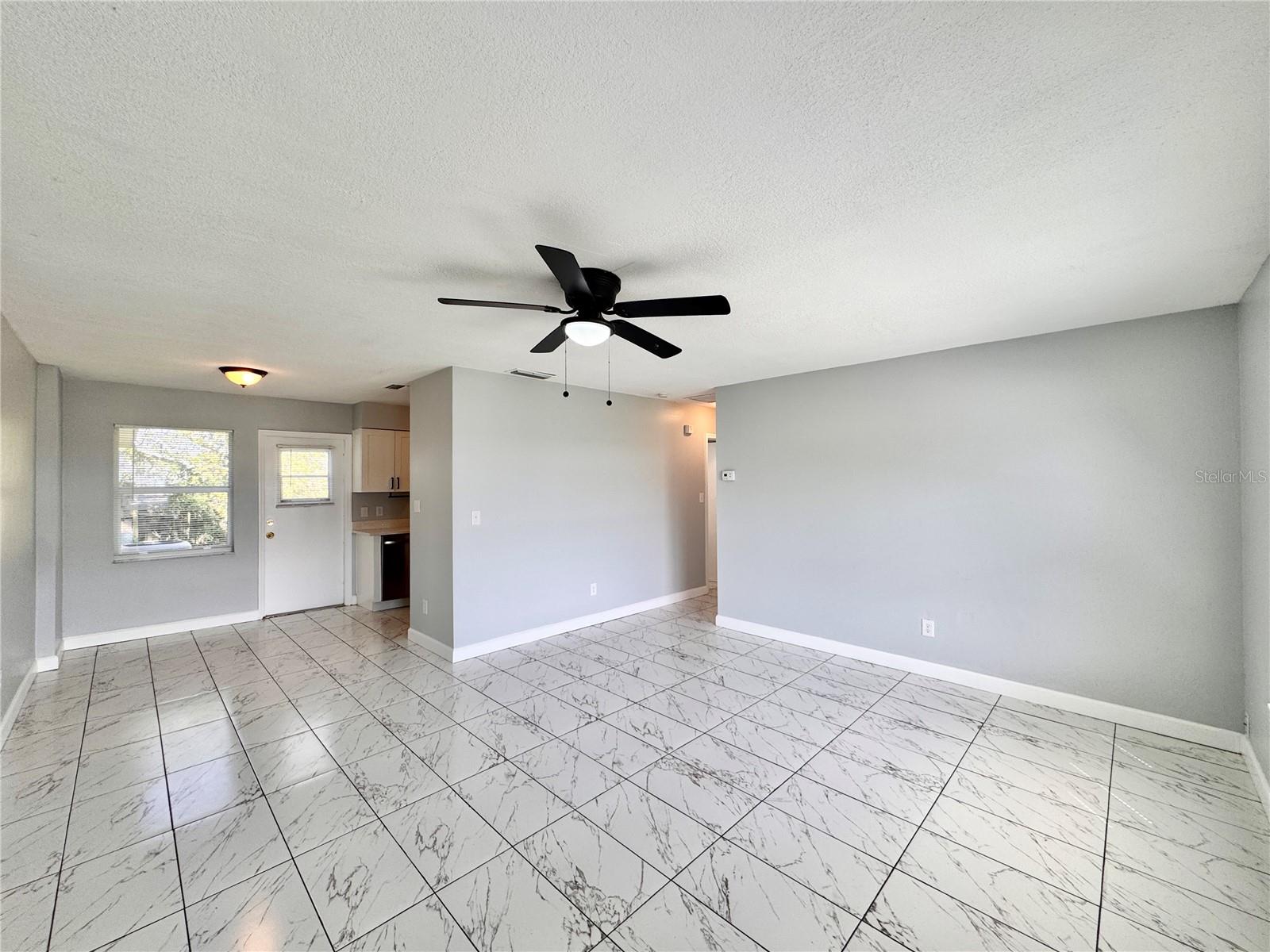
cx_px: 635
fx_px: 514
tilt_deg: +0.1
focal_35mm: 14
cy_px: 476
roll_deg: -0.3
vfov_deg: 85.7
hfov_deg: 102.1
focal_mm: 2.22
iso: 64
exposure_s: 1/120
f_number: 2.2
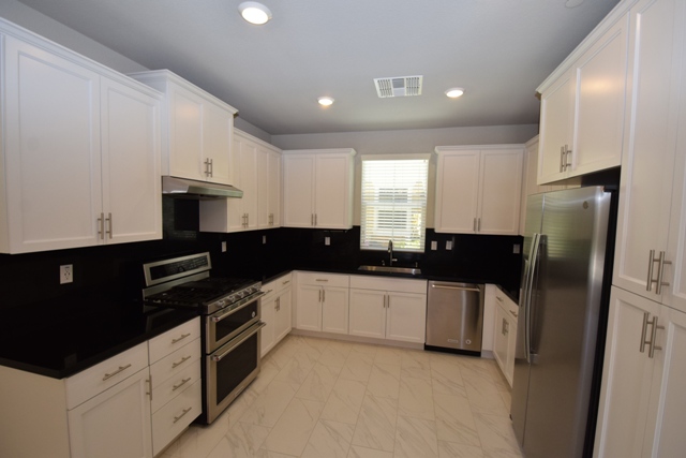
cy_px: 229
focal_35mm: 15
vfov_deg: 77.4
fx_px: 286
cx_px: 343
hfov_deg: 100.4
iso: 800
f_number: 5.6
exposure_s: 1/125
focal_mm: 10
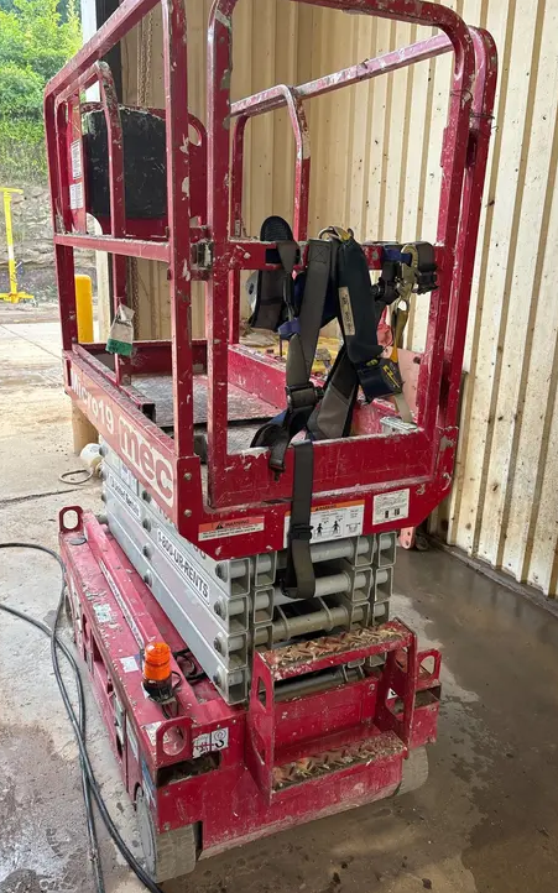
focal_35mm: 28
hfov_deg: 44.5
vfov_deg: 66.5
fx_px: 682
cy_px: 452
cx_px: 255
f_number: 1.6
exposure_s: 1/121
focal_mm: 5.96
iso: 64
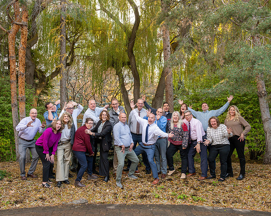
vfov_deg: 39.2
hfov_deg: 48.0
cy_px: 104
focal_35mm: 38
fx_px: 304
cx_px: 125
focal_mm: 31
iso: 2500
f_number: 6.3
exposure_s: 1/160
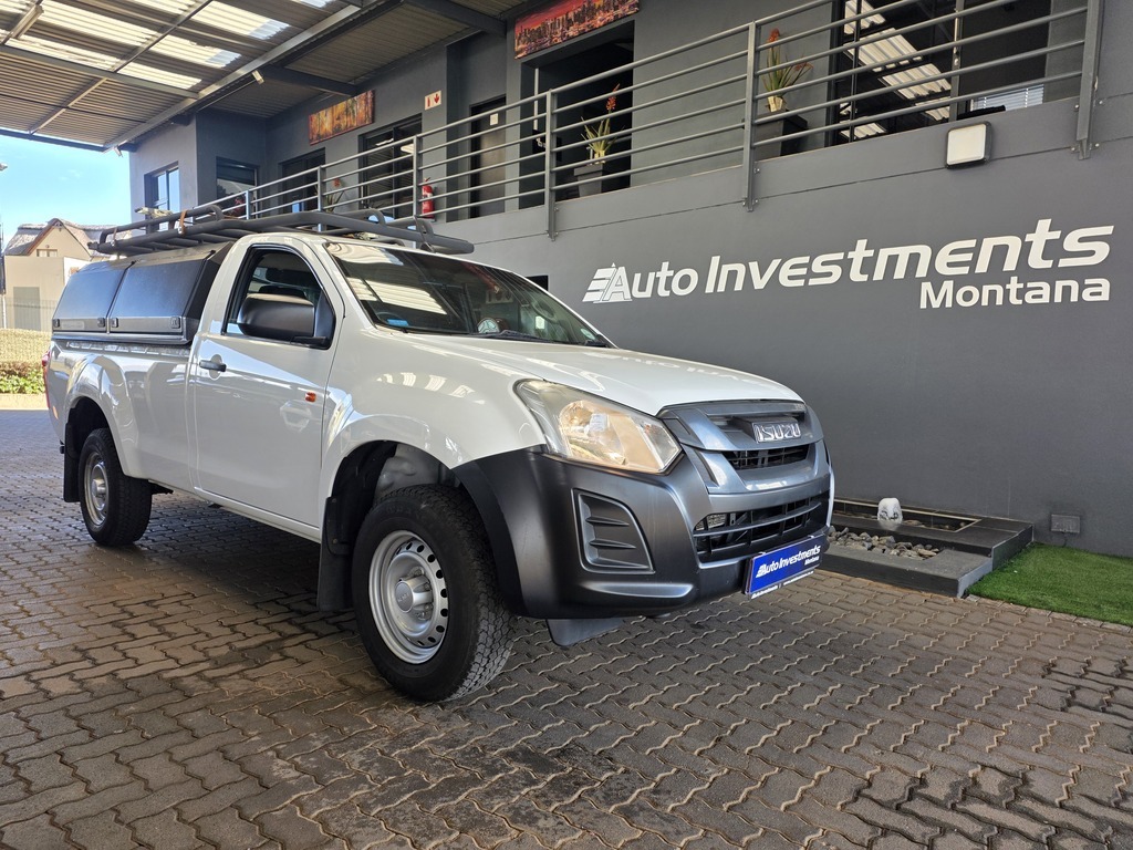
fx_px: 753
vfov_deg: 58.9
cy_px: 425
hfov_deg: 73.9
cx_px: 566
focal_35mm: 23
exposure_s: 1/180
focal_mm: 6.25
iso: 50
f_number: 1.7
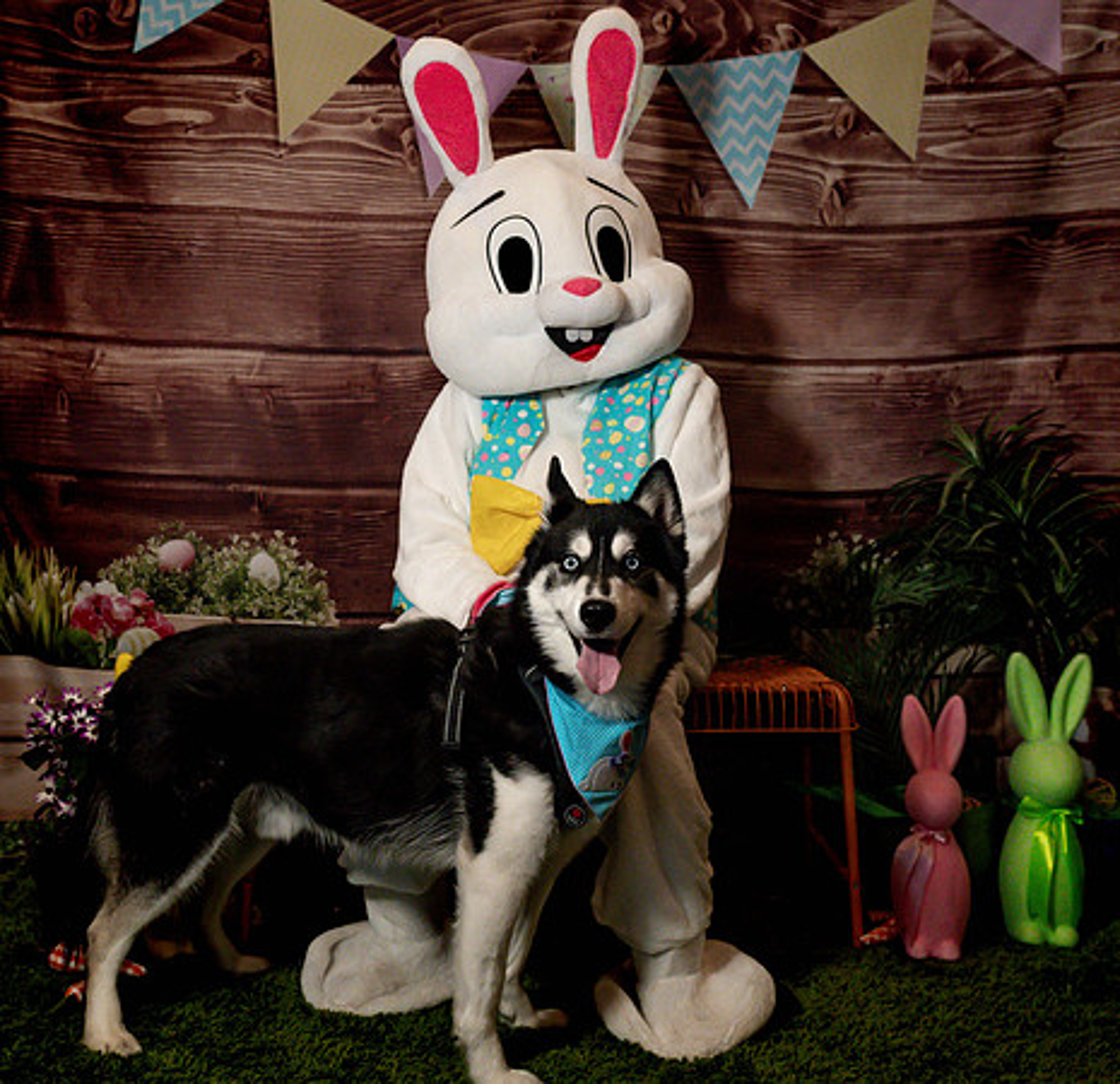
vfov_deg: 37.8
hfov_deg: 39.0
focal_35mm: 44
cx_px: 493
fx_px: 1581
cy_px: 542
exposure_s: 1/500
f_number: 4.5
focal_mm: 35
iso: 8000
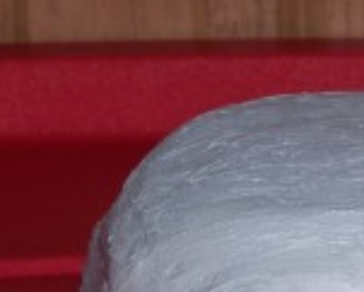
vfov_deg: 6.3
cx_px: 301
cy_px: 306
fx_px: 2620
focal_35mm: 243
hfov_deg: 7.9
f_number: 3.2
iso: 80
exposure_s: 1/80
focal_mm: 15.6
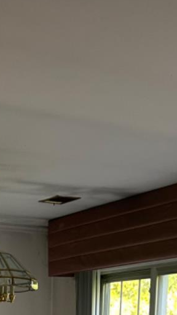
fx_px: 693
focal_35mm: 83
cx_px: 32
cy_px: 425
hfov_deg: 14.5
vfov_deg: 22.5
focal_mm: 5.7
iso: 125
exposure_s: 1/66
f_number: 1.5
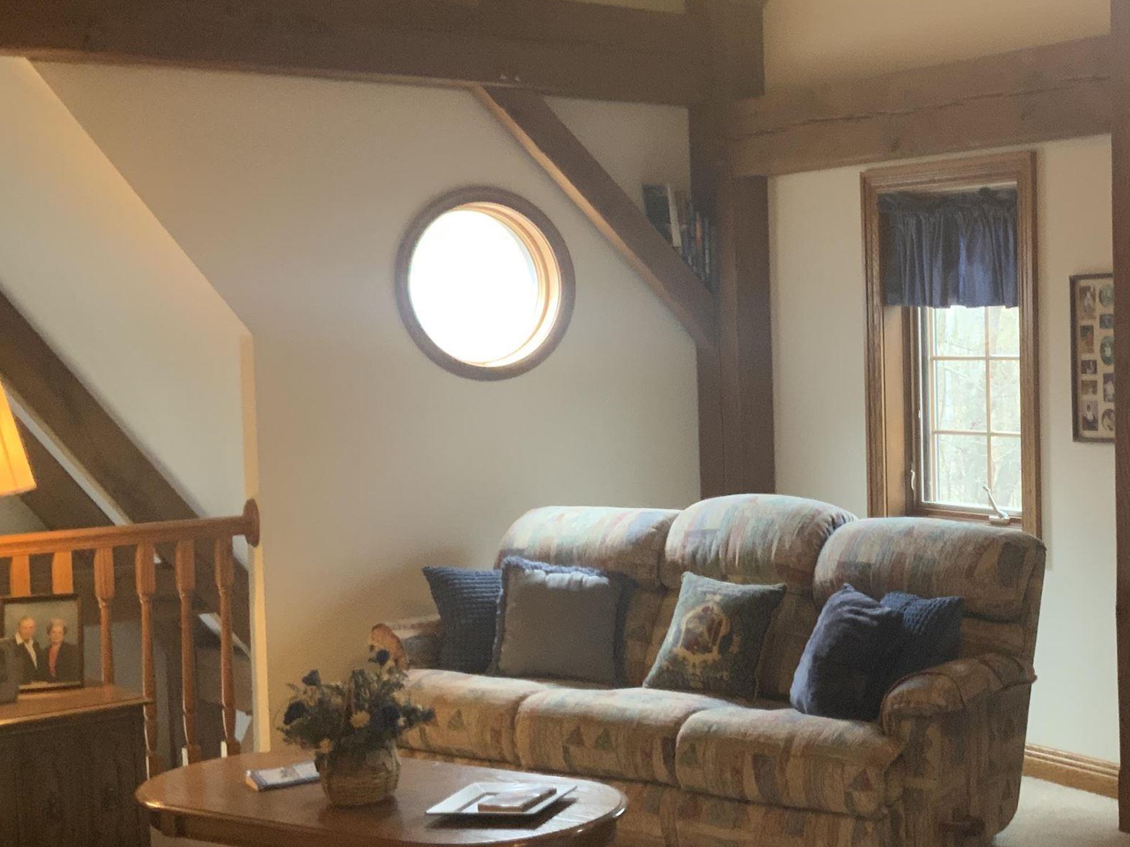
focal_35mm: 57
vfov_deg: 25.7
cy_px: 448
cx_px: 958
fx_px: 1861
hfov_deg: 32.5
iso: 160
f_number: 1.8
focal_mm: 3
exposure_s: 1/60
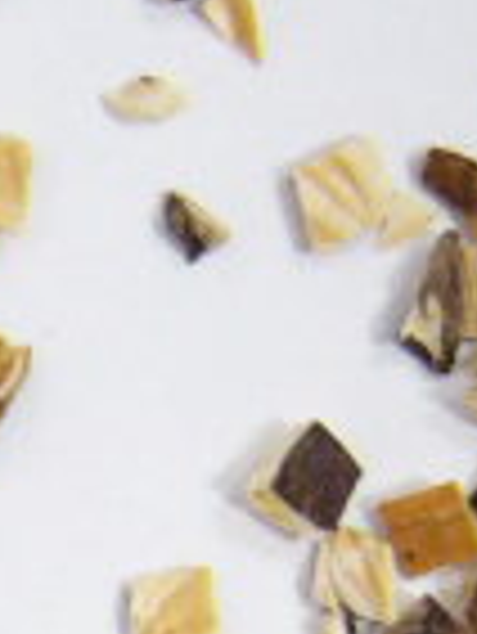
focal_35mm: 159
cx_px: -256
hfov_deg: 9.1
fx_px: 2917
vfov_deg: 11.9
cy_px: 922
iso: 200
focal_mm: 5.8
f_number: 2.8
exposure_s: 1/8
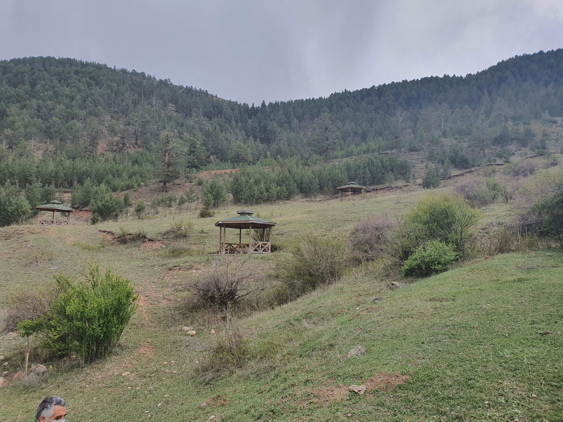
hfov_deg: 67.3
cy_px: 211
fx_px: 423
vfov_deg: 53.1
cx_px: 282
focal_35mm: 26
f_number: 2.4
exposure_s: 1/1388
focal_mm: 4.3
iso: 50
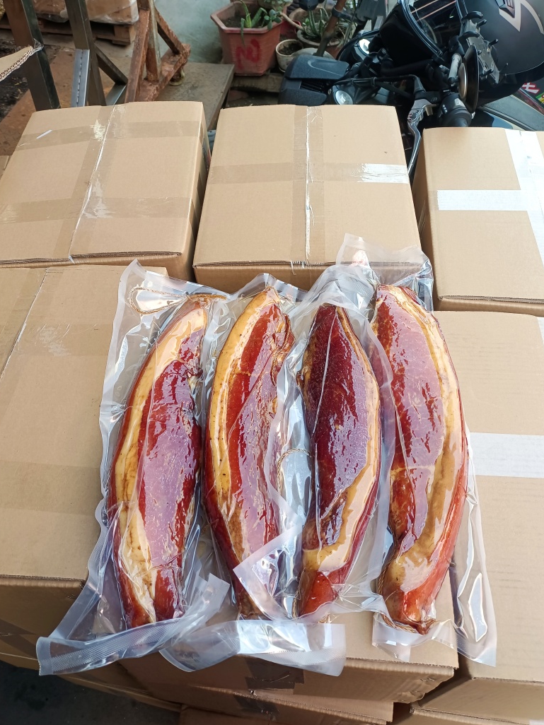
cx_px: 272
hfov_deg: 53.0
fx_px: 545
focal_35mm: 26
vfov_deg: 67.3
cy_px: 353
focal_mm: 4.71
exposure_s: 1/100
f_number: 1.79
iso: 156
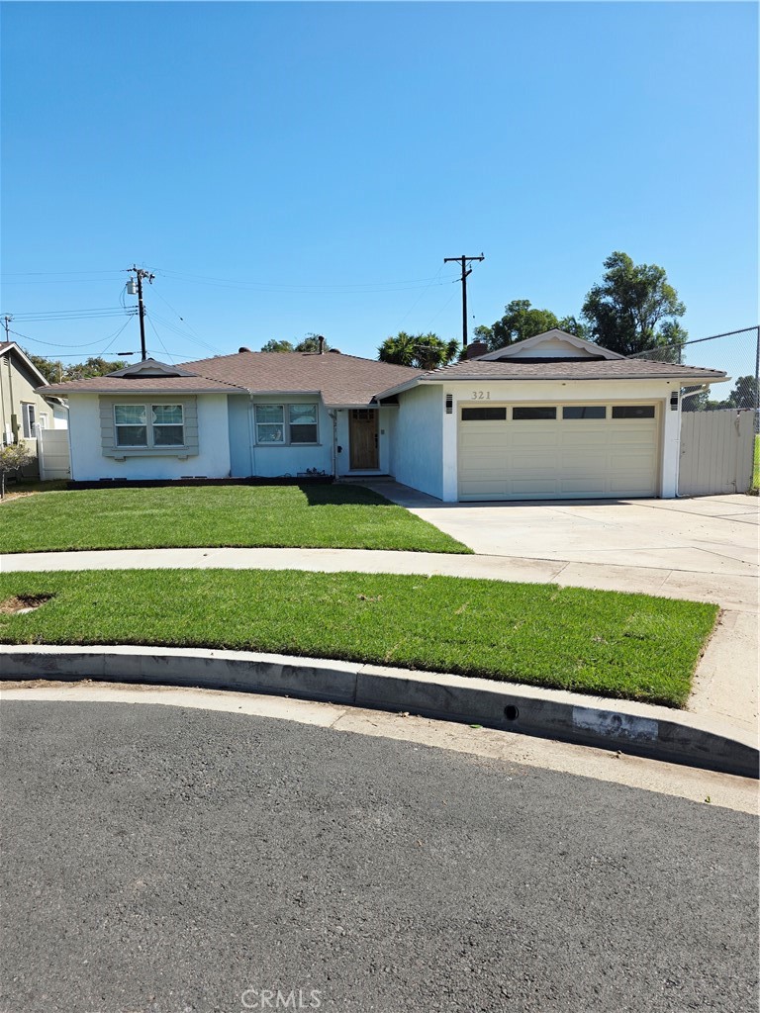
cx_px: 380
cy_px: 506
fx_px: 673
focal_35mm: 23
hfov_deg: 58.9
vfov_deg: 73.9
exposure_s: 1/5958
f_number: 1.7
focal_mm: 6.3
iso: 80
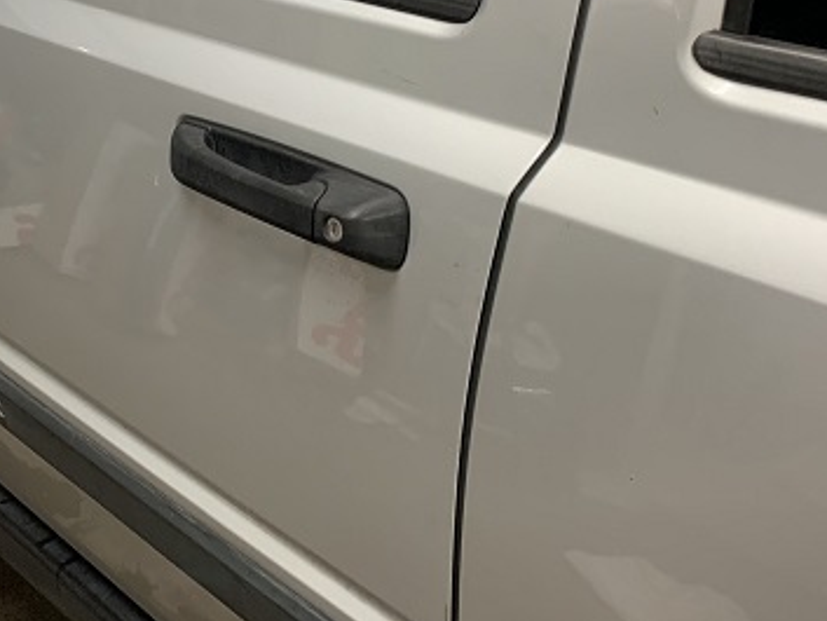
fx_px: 1267
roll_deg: +0.0
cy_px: -5
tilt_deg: -15.3
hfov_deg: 34.8
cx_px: 143
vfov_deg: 26.1
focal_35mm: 53
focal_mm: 4.25
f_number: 1.8
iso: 200
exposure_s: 1/60
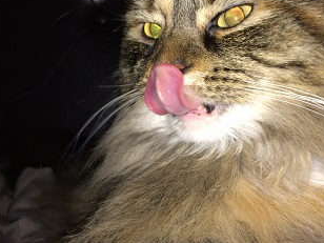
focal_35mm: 39
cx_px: 186
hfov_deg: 47.7
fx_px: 365
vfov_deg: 36.6
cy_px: 92
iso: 32
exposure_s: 1/74
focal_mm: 4.12
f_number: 2.2
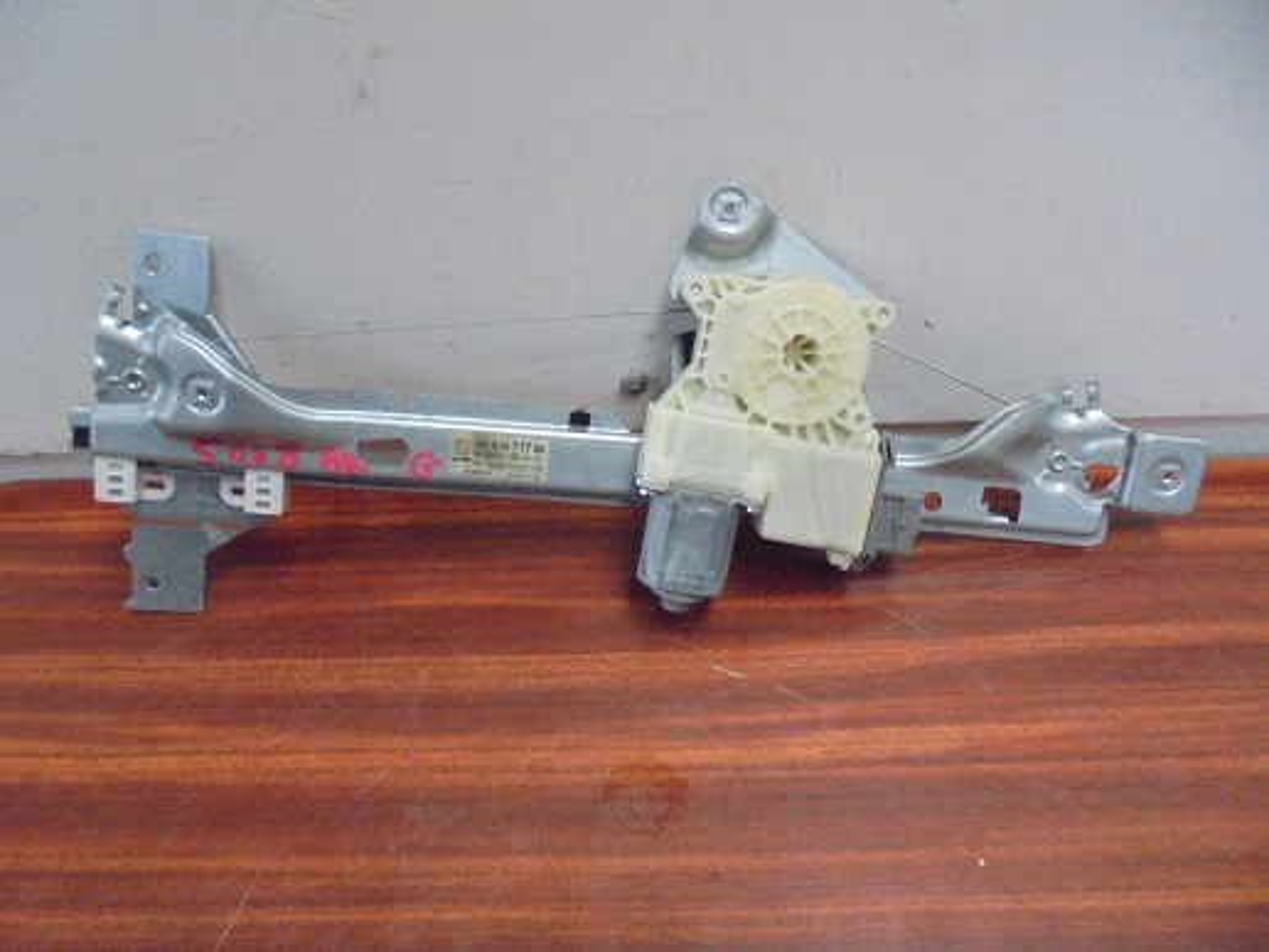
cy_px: 476
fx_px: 953
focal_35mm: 26
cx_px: 634
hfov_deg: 67.3
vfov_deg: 53.1
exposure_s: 1/50
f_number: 3.5
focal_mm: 4.6
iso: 800
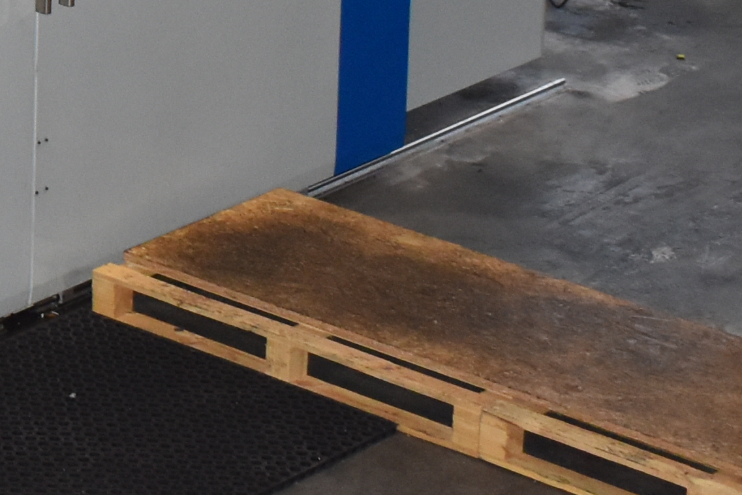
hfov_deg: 10.2
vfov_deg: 6.9
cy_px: -622
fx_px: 3916
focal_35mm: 190
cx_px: -623
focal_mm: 24
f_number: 5.6
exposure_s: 1/125
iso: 800
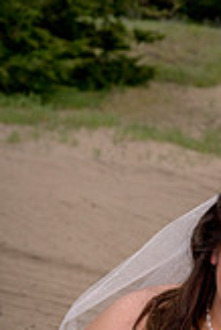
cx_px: 288
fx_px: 1268
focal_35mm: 138
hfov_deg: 9.8
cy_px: 427
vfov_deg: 14.3
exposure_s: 1/1000
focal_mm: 50
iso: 320
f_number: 7.1
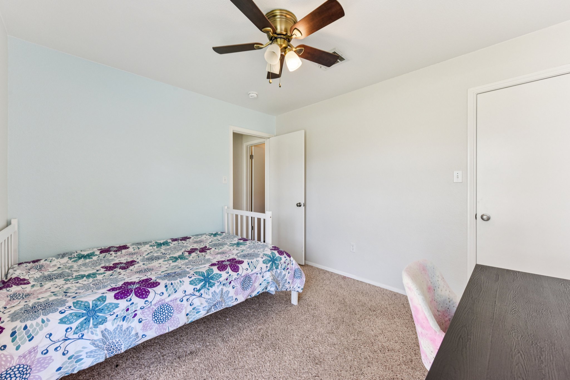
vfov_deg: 81.2
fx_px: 222
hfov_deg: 104.3
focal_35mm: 14
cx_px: 285
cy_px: 190
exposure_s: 1/60
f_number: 8
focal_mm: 14
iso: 800
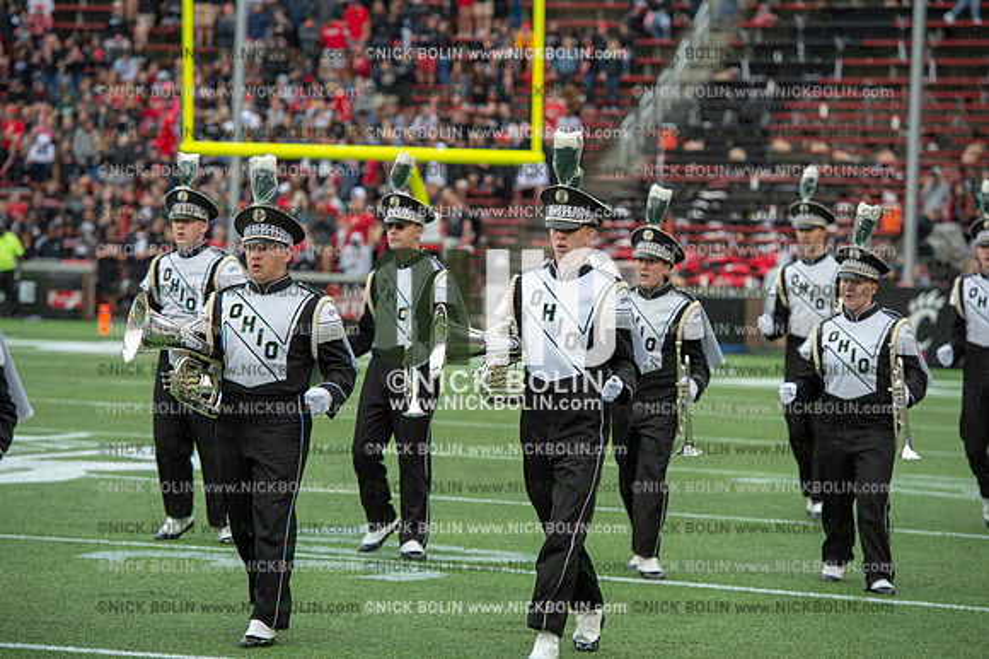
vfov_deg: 9.5
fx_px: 3981
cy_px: 330
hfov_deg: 14.2
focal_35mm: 145
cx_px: 494
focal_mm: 145
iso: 400
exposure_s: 1/500
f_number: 4
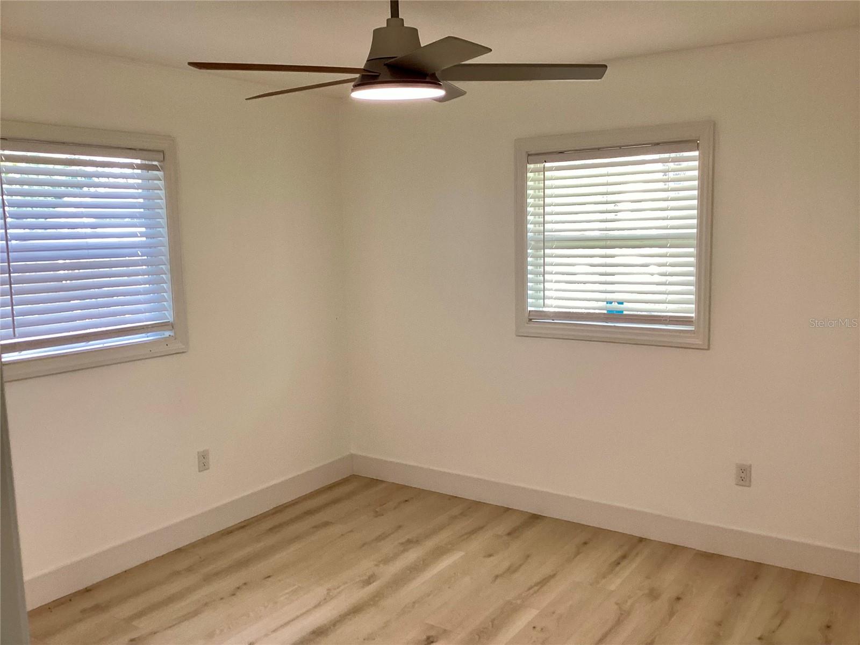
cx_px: 430
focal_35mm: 31
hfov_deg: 58.4
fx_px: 770
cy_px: 322
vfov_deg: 45.4
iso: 80
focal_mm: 3.3
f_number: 2.4
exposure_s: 1/120
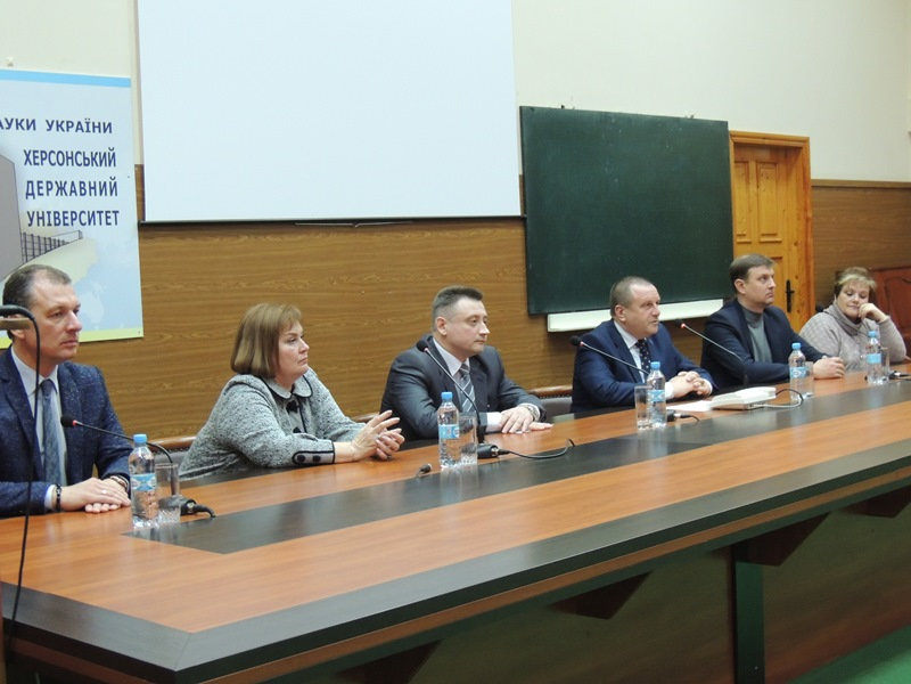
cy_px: 342
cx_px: 456
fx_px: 1447
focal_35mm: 55
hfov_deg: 34.9
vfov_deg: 26.6
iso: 720
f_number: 3.7
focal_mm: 9.8
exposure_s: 1/15
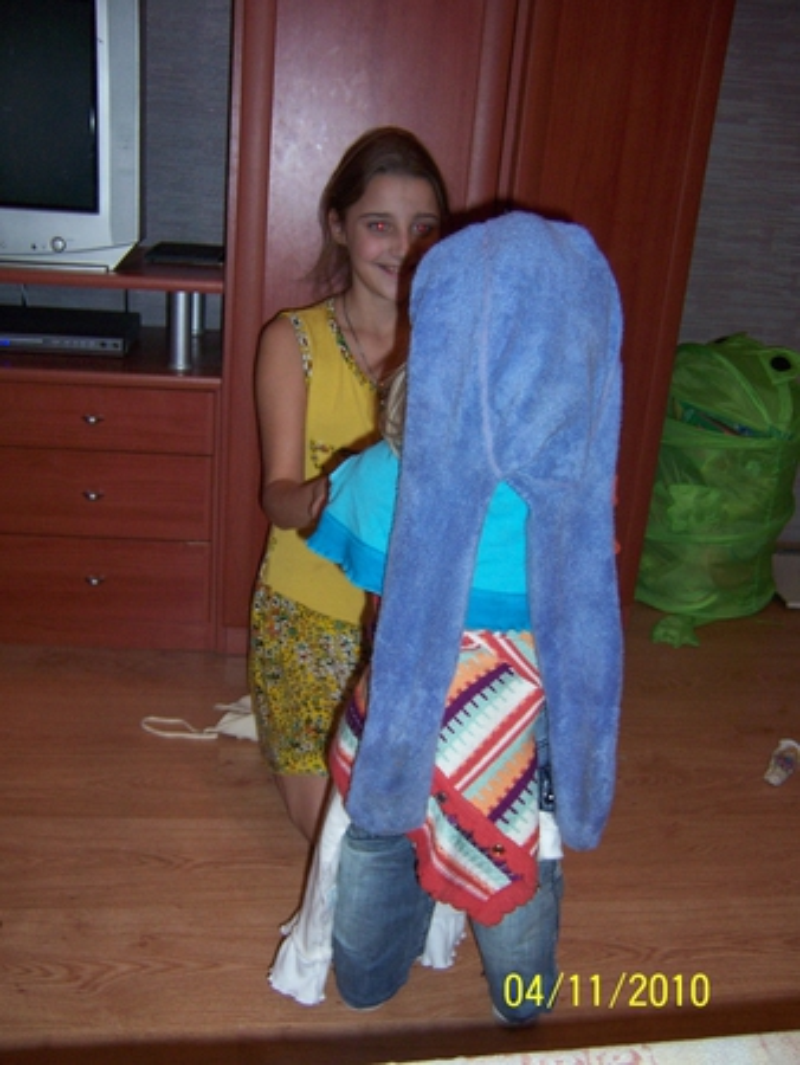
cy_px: 532
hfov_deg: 43.0
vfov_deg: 55.3
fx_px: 1016
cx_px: 400
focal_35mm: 33
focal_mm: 5.5
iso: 140
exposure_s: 1/60
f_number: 2.8
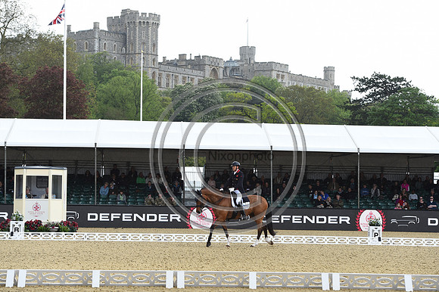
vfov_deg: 13.7
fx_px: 1219
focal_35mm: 100
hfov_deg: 20.4
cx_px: 220
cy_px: 146
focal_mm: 100
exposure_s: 1/1250
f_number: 5
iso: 640
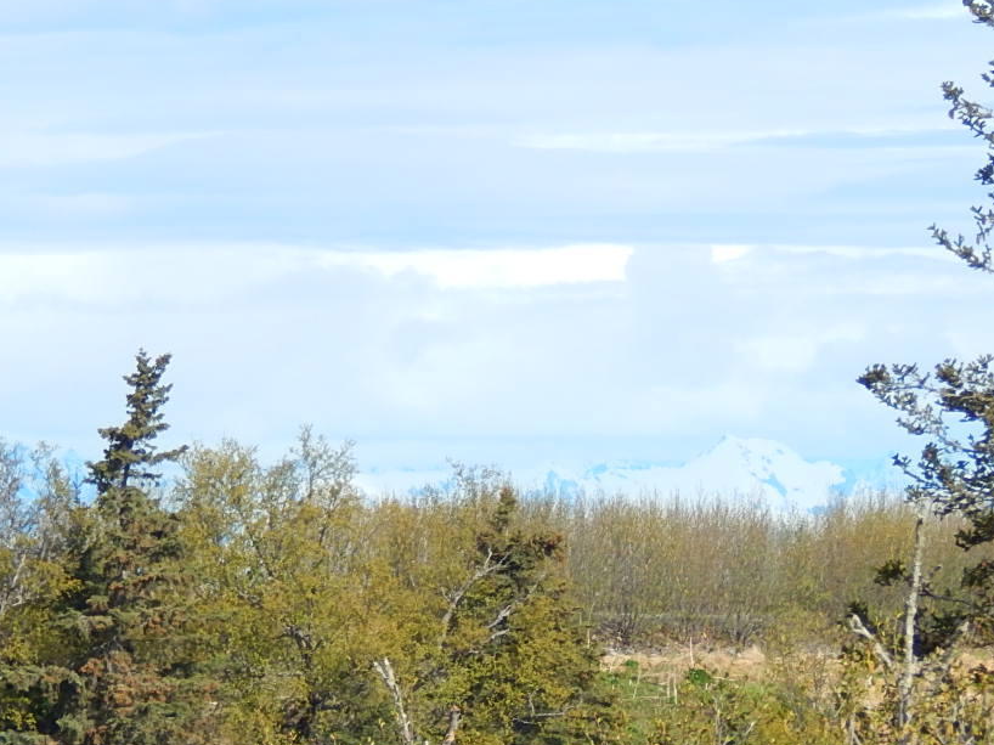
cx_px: 437
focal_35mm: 454
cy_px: 673
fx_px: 13033
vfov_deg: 3.3
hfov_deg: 4.4
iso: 125
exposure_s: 1/500
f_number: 5.6
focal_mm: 41.7
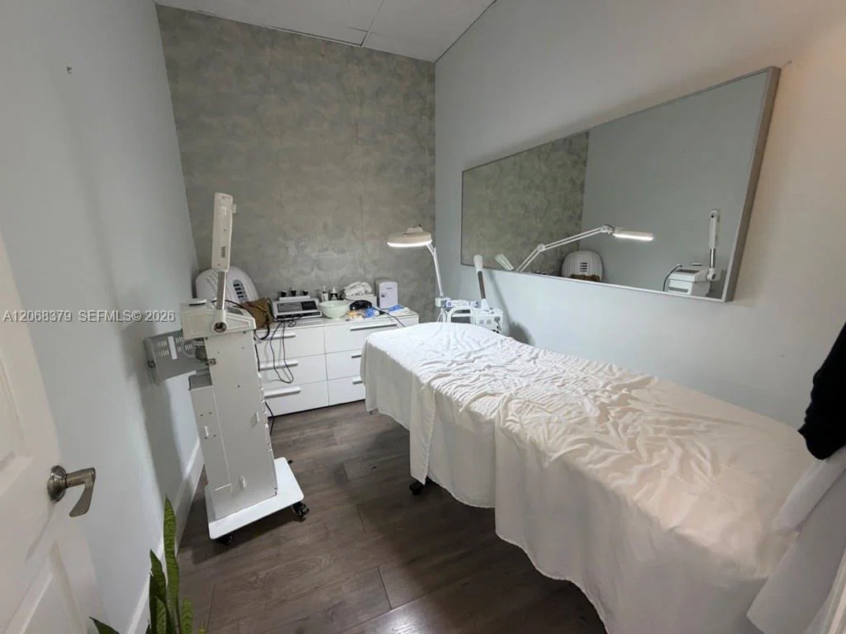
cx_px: 423
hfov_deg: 102.1
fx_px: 342
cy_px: 317
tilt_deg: -13.4
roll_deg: +0.5
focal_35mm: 14
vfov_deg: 85.7
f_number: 2.2
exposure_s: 1/60
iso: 250
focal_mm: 2.22
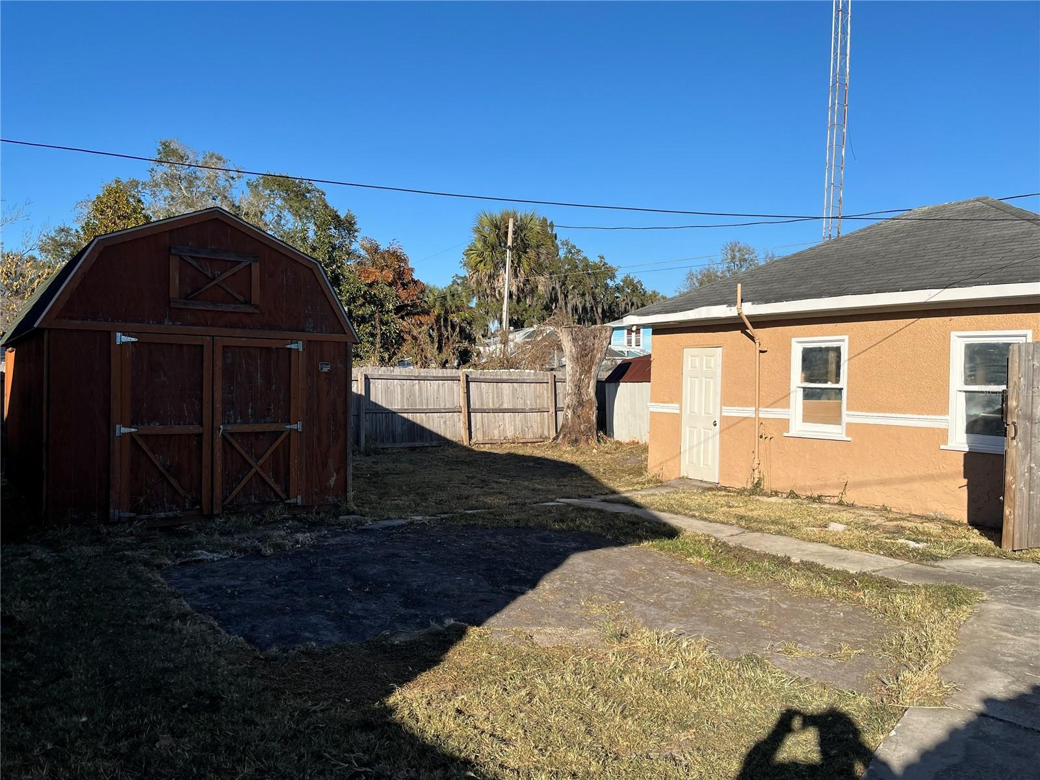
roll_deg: -0.3
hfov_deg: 67.3
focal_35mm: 26
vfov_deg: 53.1
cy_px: 390
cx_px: 520
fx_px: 781
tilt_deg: +0.6
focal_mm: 5.1
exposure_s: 1/3215
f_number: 1.6
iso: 50
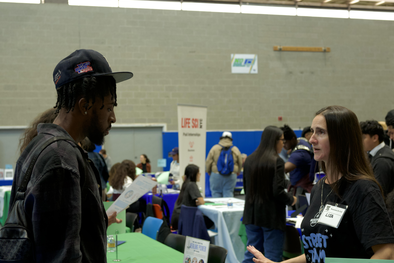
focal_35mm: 51
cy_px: 130
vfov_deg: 26.5
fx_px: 558
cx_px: 198
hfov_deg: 38.9
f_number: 5.6
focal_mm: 50
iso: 800
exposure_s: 1/50
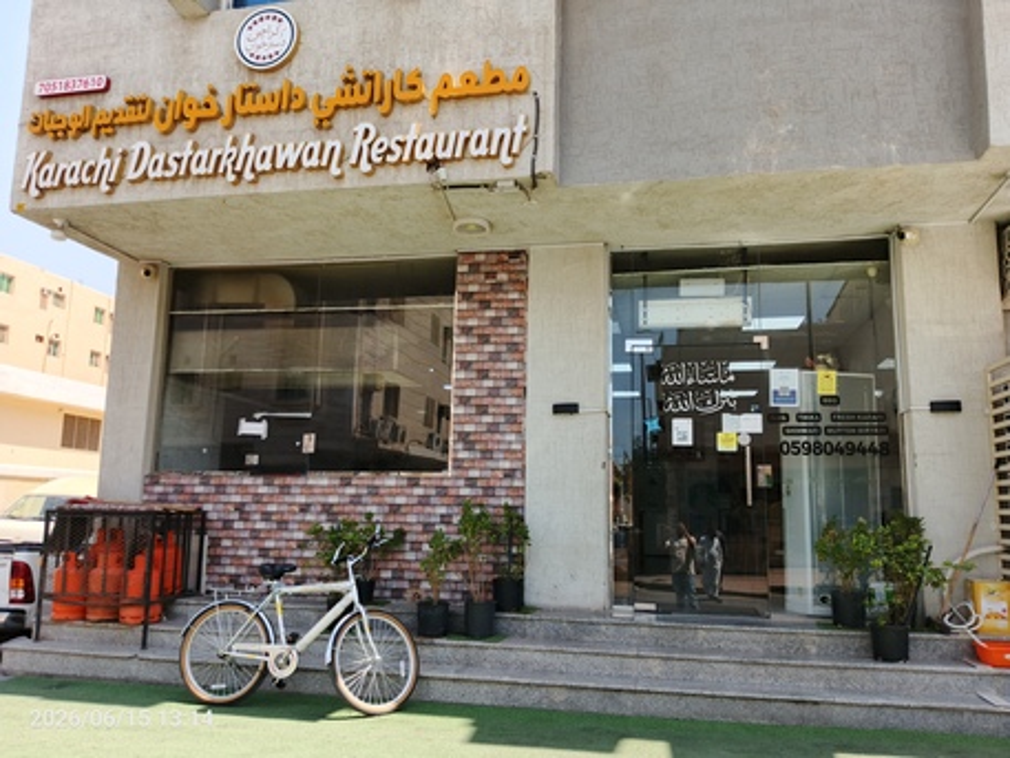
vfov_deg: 51.4
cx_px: 505
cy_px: 379
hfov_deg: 65.3
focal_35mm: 27
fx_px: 788
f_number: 1.6
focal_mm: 4.11
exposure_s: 1/160
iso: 50
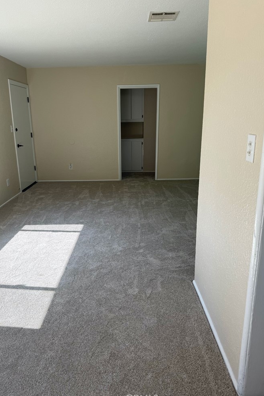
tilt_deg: -15.8
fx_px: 286
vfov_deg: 69.4
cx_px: 122
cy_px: 198
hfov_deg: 49.5
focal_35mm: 26
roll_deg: +0.4
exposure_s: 1/433
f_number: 1.78
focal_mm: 6.76
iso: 80
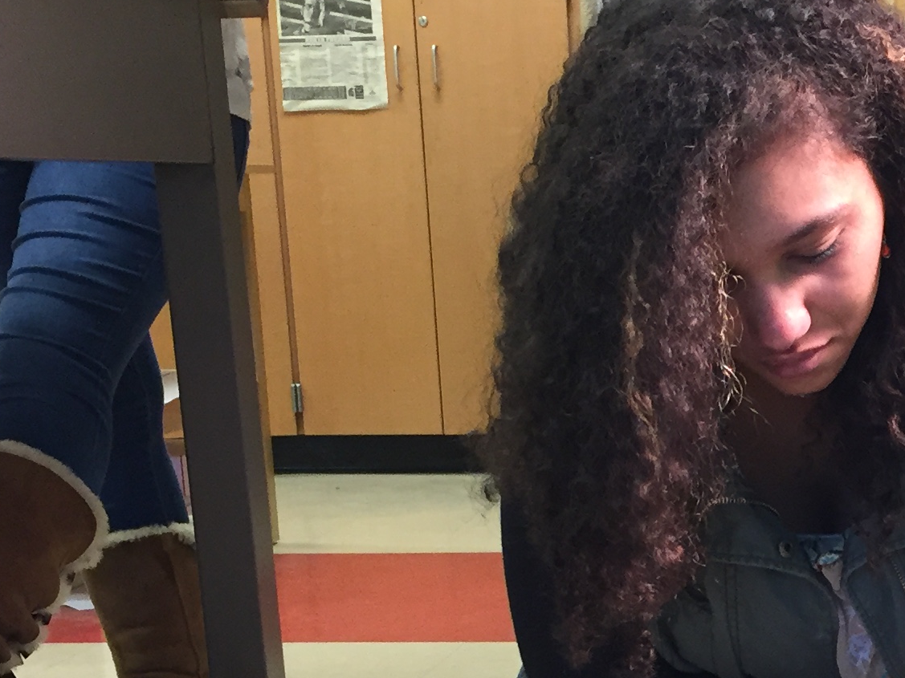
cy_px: 741
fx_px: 2196
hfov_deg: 22.7
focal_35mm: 84
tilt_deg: -15.4
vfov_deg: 17.0
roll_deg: +0.4
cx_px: 823
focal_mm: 4.15
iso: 100
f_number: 2.2
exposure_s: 1/30
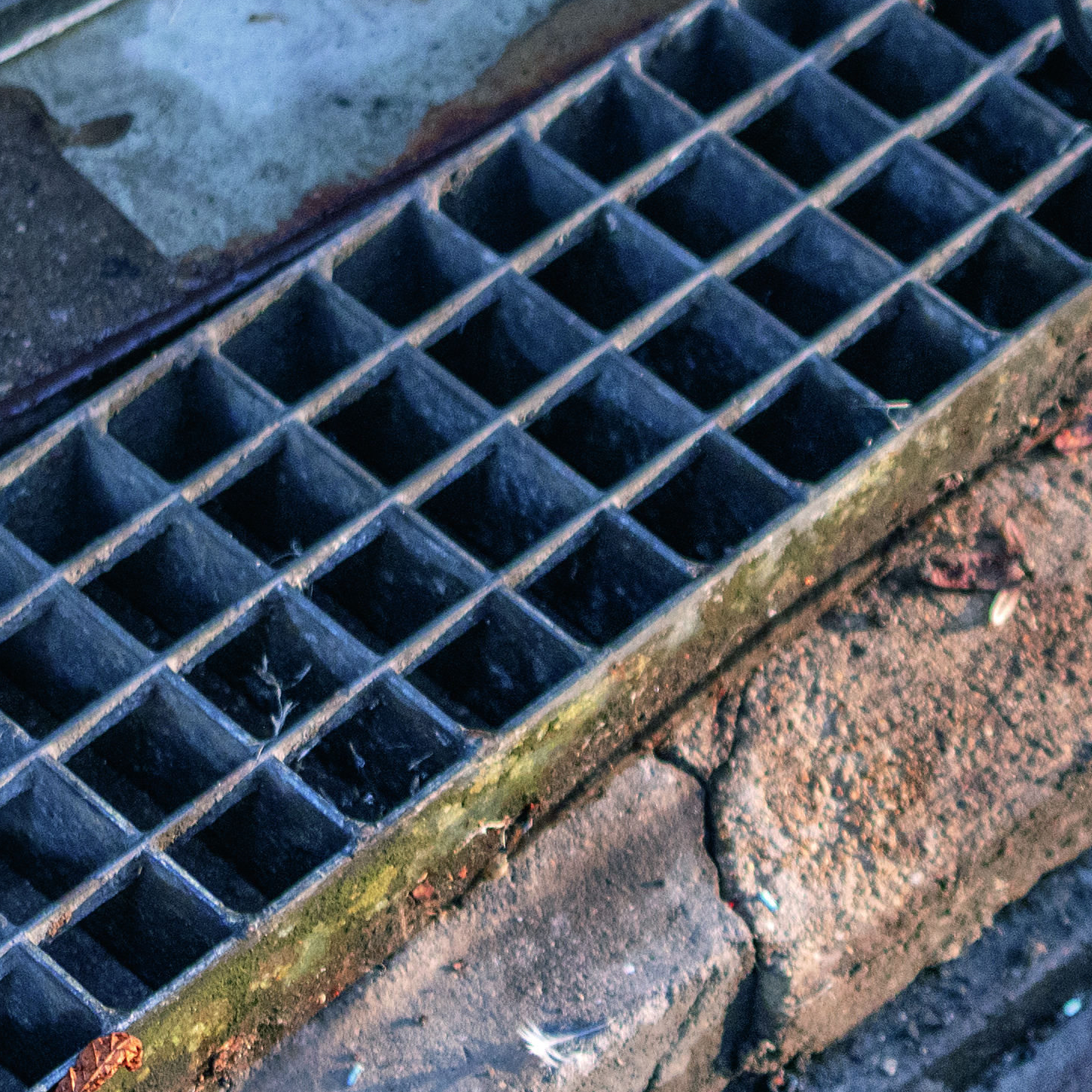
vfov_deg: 11.5
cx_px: 1581
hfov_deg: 11.2
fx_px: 5354
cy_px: -96
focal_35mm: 150
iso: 500
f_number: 2.8
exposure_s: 1/320
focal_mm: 31
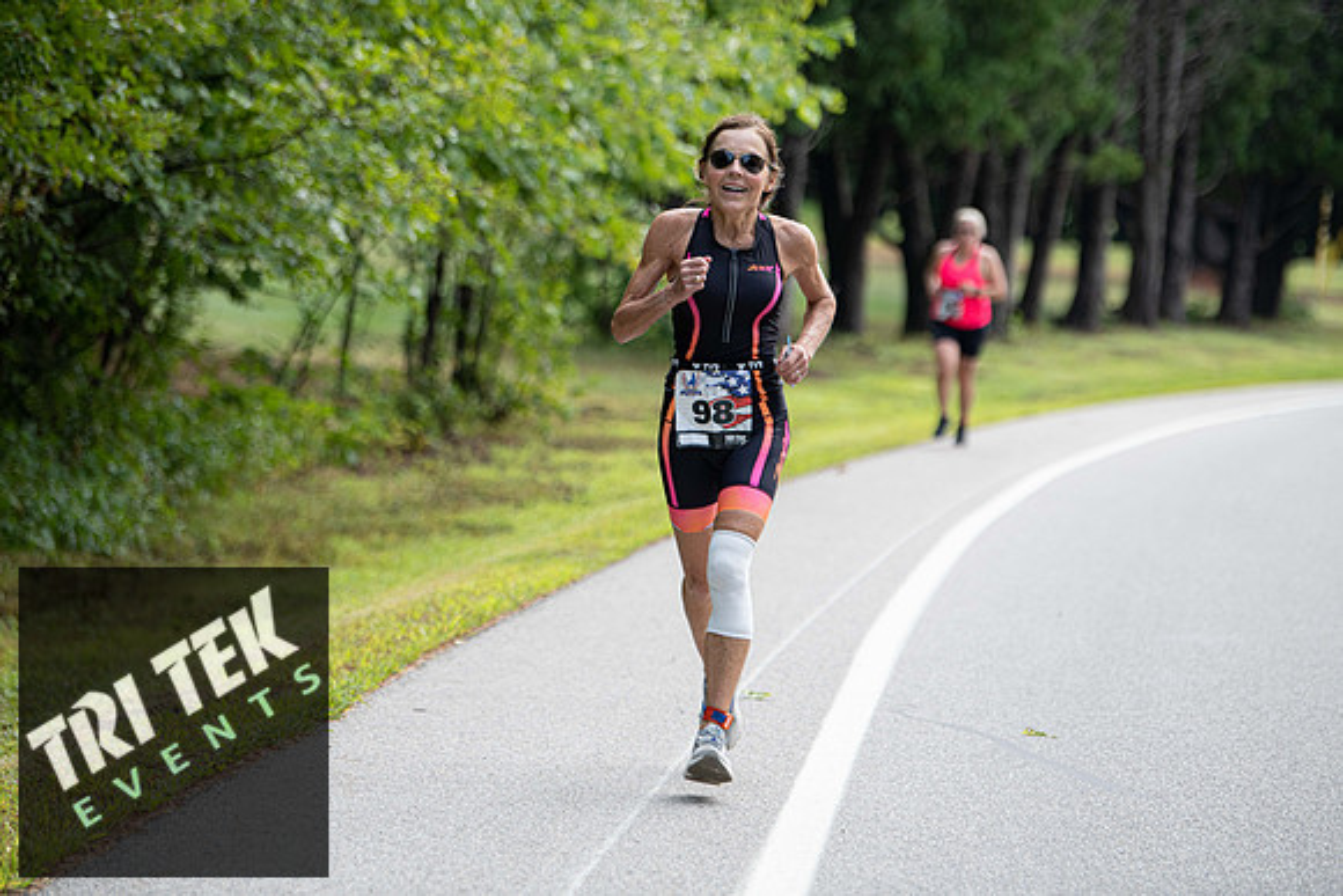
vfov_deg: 8.9
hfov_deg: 13.2
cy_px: 448
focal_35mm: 155
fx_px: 5783
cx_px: 672
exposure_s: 1/400
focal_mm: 155
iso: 250
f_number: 3.5
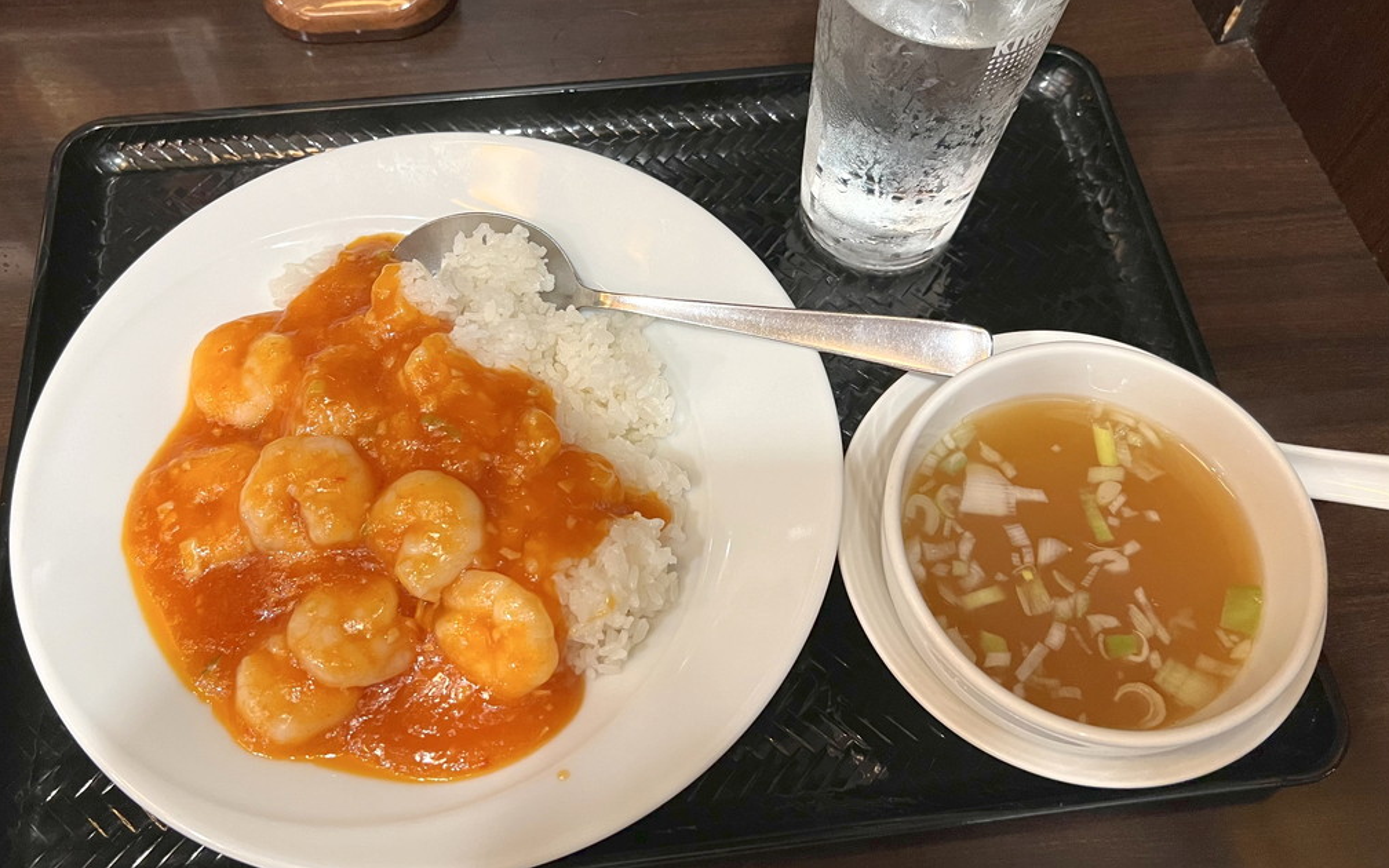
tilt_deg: -61.2
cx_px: 703
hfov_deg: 66.5
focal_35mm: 28
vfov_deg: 44.5
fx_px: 1060
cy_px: 417
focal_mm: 5.7
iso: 320
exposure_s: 1/50
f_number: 1.5
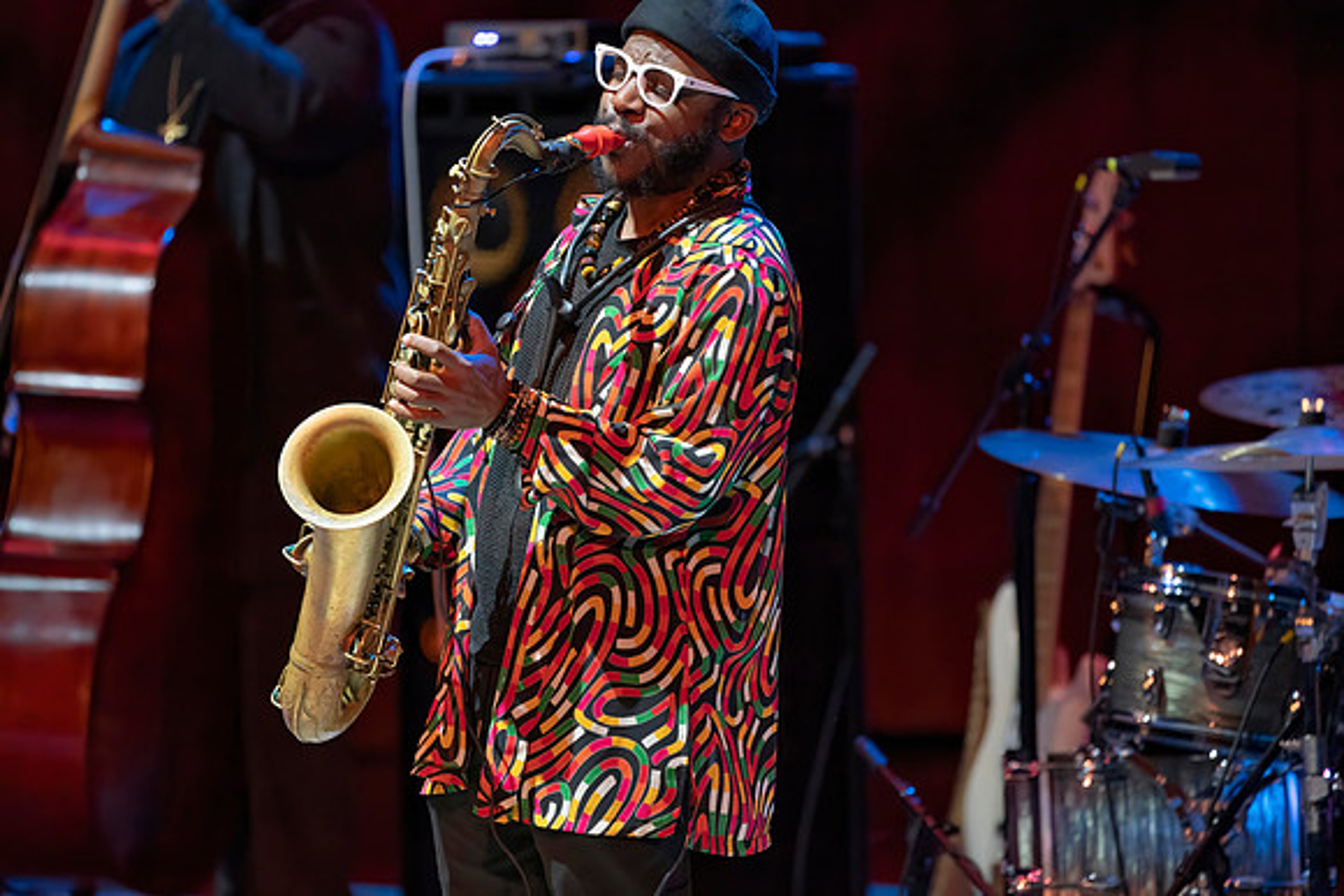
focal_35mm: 400
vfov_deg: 3.4
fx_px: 14936
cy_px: 448
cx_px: 672
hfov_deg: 5.2
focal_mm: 400
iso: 5000
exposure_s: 1/320
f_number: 5.6
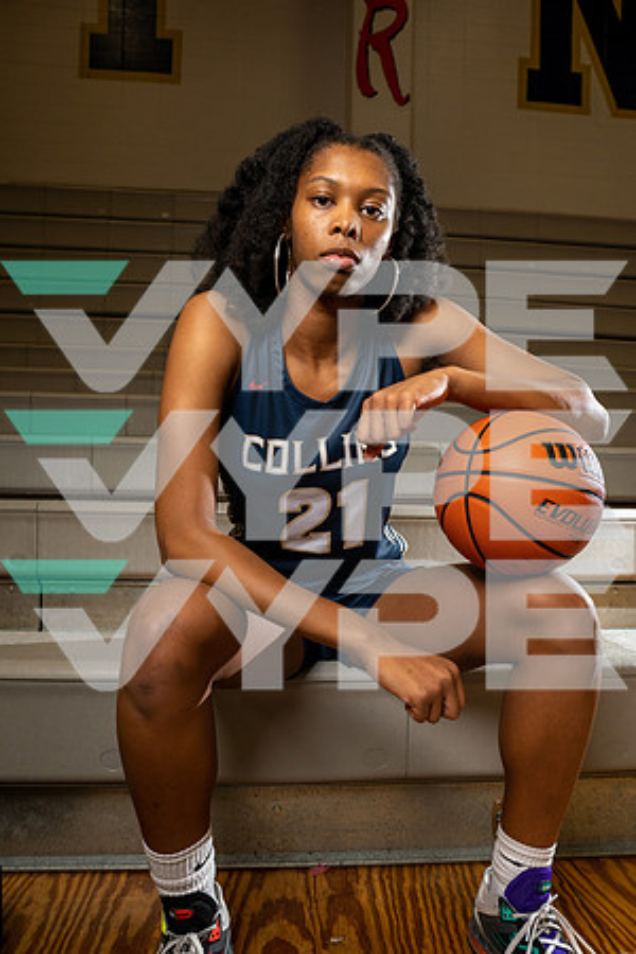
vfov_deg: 69.4
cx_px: 318
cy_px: 477
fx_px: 689
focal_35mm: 26
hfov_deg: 49.6
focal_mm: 26
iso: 800
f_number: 7.1
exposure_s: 1/250
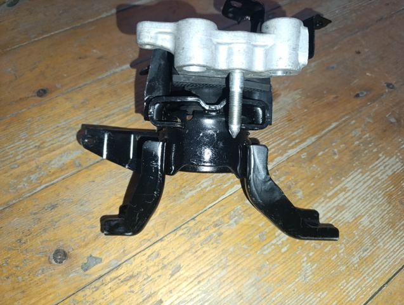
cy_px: 152
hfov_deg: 73.8
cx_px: 202
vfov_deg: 59.0
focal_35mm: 23
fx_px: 269
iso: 1000
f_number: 1.6
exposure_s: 1/50
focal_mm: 6.14
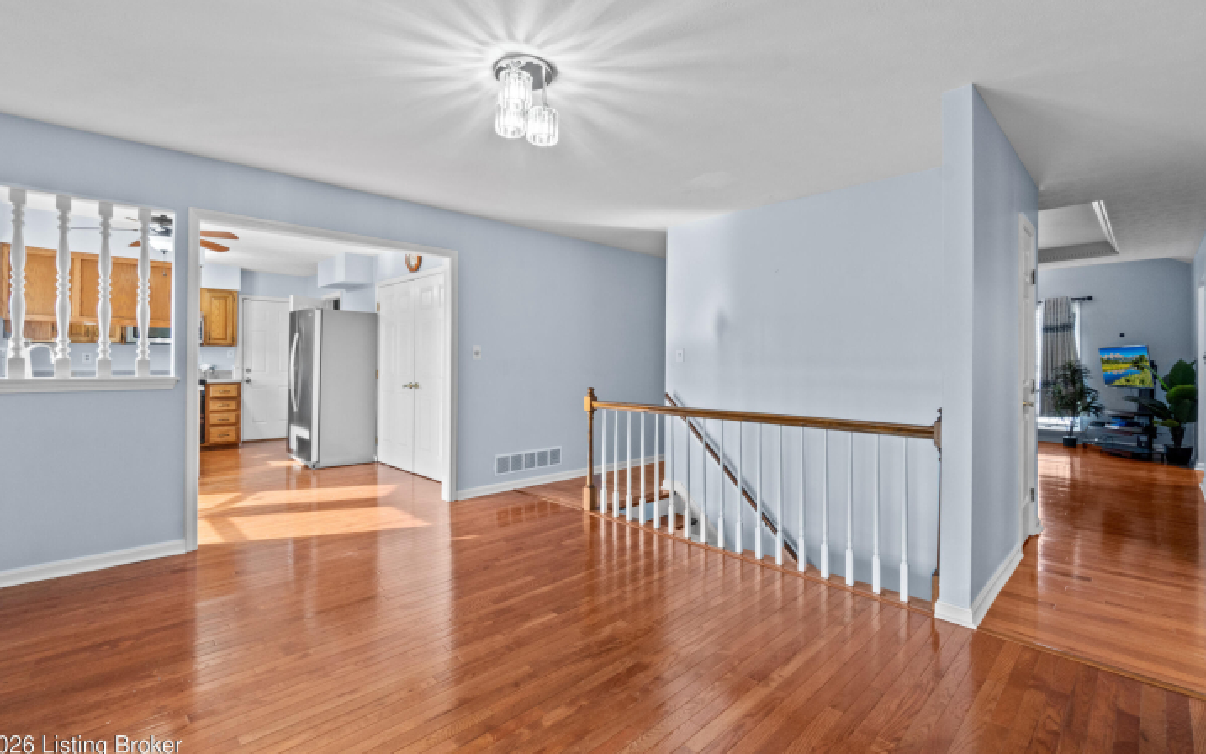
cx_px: 594
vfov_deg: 71.2
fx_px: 526
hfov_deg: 97.8
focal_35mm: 16
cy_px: 362
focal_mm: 10
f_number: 11
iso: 400
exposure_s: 1/4
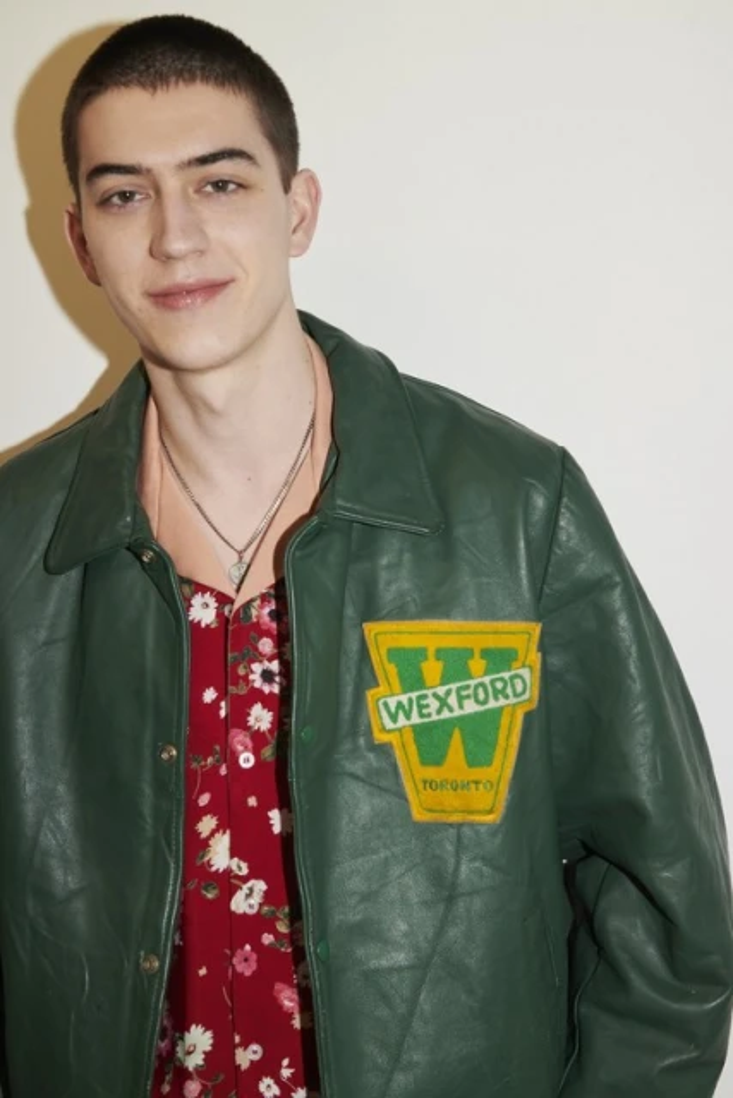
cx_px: 366
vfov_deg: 39.6
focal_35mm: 50
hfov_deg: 27.0
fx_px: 1526
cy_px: 549
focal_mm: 50
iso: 400
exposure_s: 1/125
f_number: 8
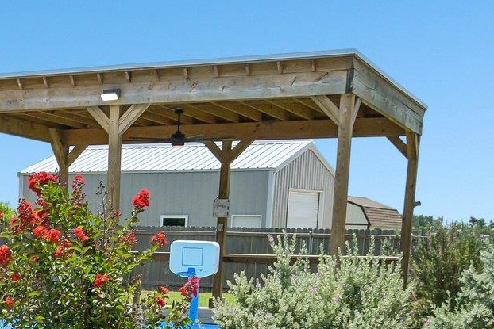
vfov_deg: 16.2
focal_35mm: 79
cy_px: 444
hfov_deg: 23.2
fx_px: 1084
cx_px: -118
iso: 400
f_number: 8
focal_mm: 16
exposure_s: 1/1000
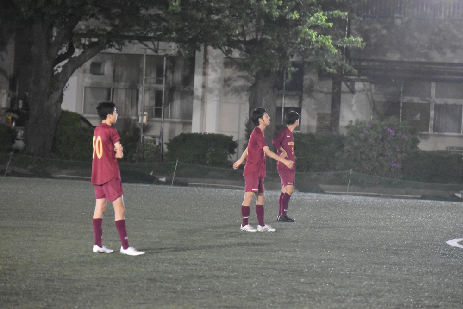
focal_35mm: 292
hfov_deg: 7.0
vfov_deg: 4.7
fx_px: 3762
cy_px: 154
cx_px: 232
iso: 10000
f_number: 5
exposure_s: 1/125
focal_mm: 195
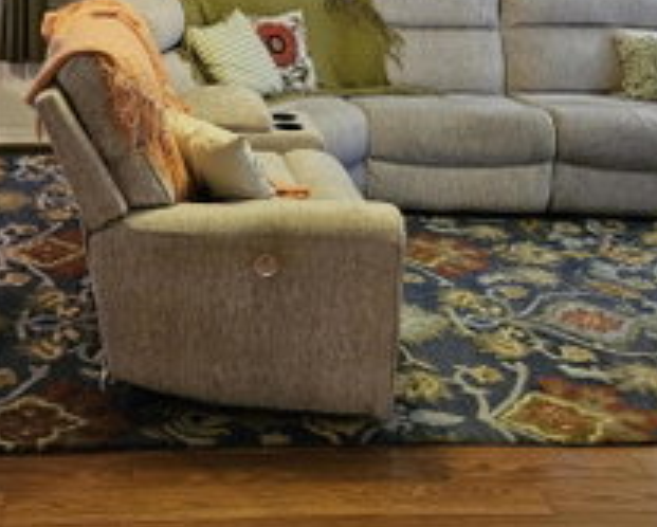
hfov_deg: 35.0
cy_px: -22
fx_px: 1012
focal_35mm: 52
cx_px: 146
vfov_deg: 27.2
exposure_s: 1/120
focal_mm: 5.4
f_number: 1.8
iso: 1000
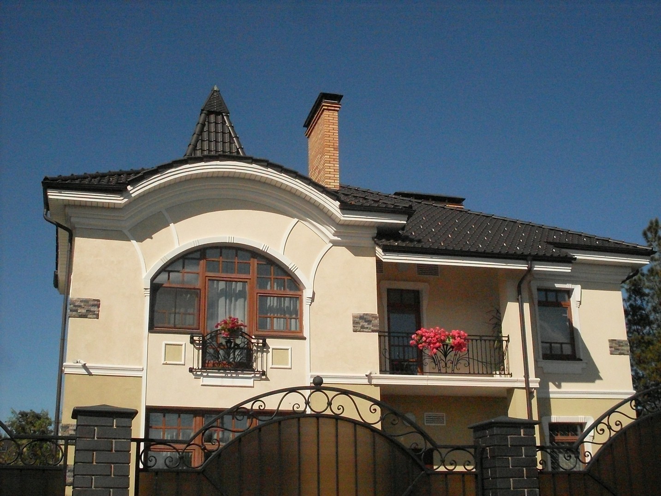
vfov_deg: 29.7
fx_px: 936
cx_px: 330
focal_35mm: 49
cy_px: 248
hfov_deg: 38.9
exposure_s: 1/1500
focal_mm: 8.1
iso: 400
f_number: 9.1
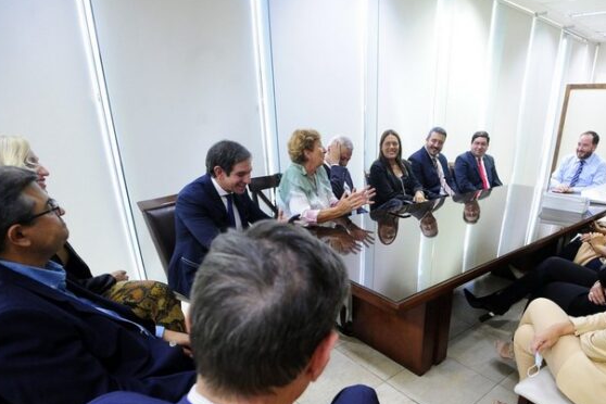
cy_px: 270
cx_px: 387
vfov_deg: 56.0
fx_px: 370
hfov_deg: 76.9
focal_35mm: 22
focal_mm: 16
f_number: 4.5
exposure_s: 1/60
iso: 5000
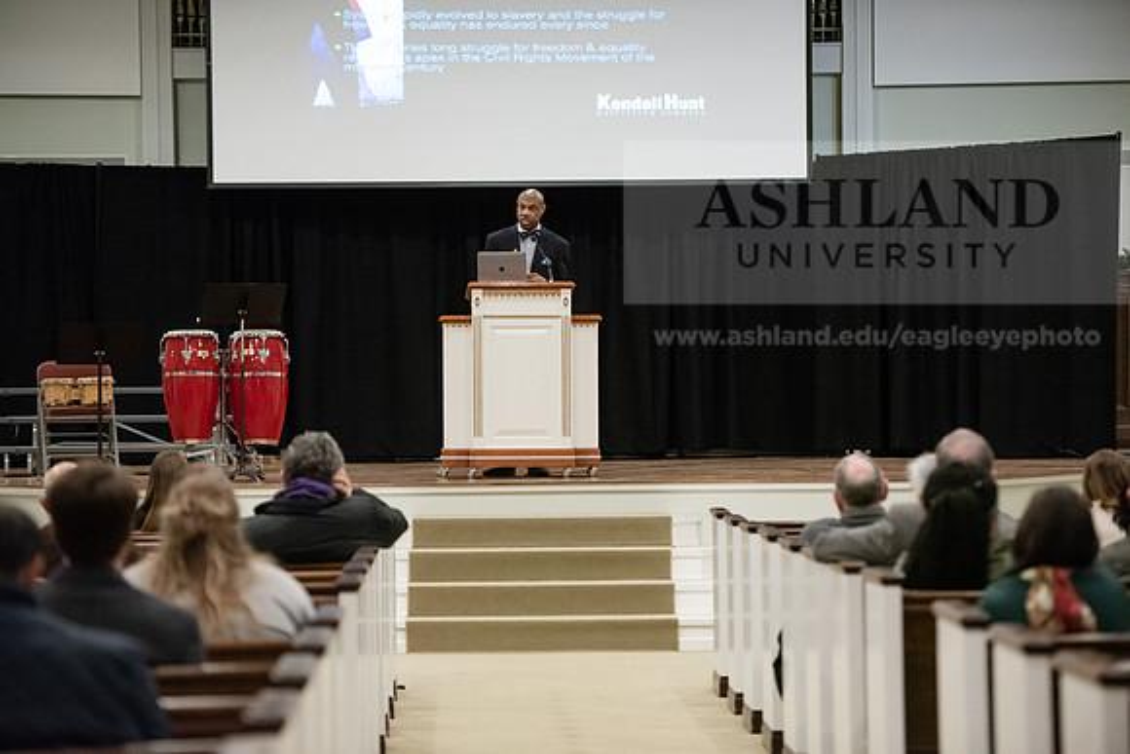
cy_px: 377
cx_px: 565
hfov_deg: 17.6
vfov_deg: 11.8
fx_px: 3642
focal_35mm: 116
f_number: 2.8
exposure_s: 1/200
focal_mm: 116
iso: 10000
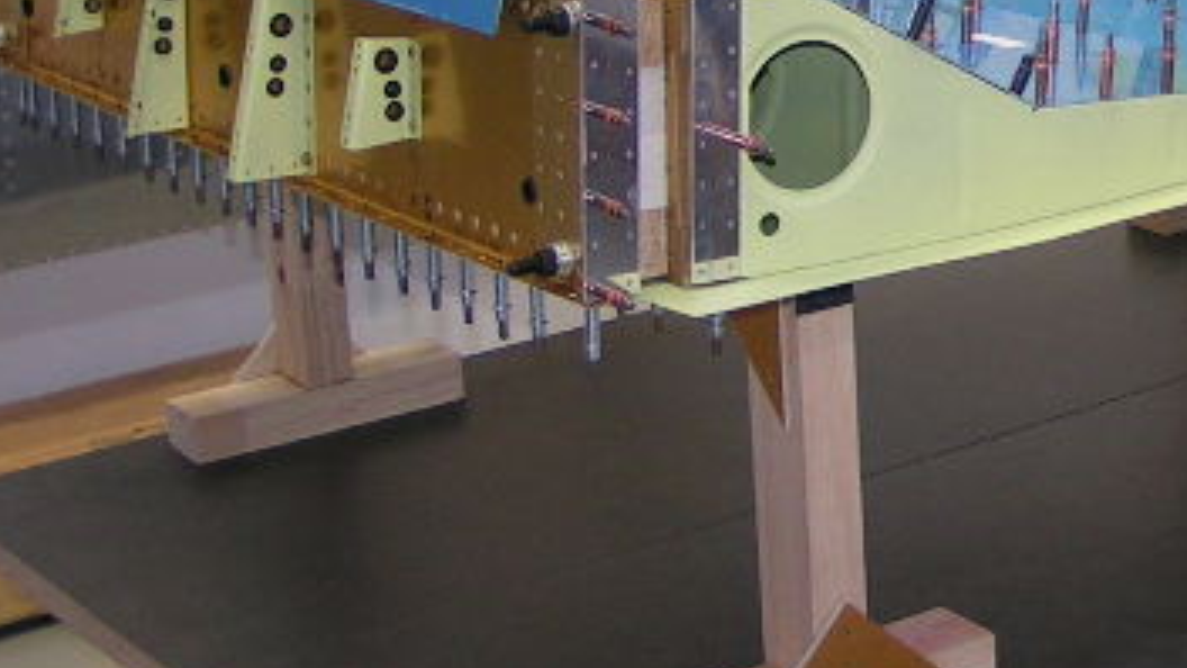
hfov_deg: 21.7
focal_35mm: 94
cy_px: -54
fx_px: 2959
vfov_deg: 12.7
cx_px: 1261
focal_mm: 5.8
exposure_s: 1/50
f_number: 2.8
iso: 64
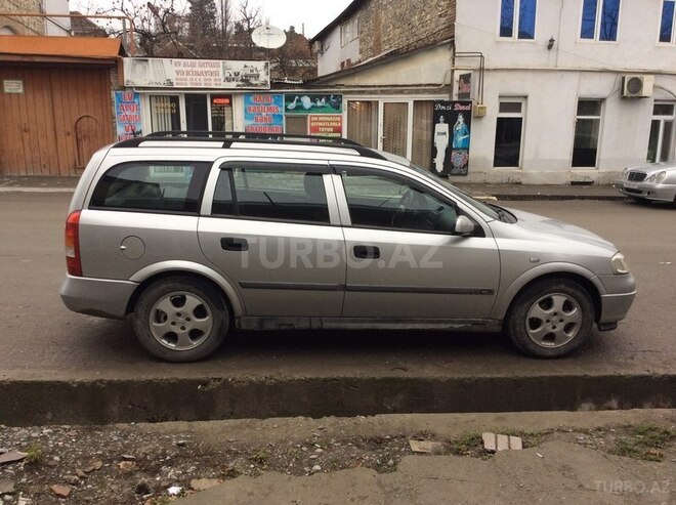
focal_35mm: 32
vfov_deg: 44.1
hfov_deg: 56.9
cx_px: 338
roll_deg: -0.5
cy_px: 252
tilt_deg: -13.8
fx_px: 624
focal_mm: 3.3
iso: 40
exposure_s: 1/50
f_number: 2.4
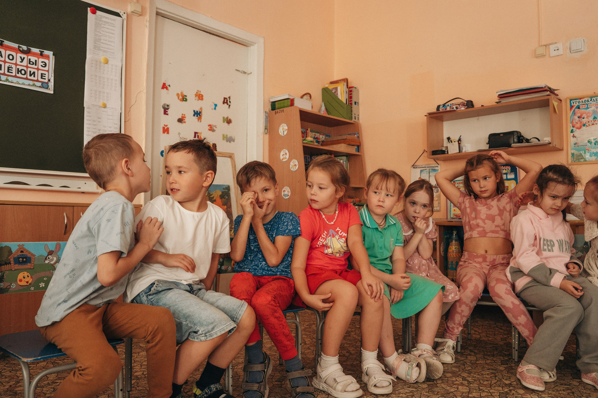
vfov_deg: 46.4
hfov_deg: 65.5
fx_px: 465
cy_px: 199
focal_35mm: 28
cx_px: 299
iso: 3200
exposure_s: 1/320
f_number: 4.5
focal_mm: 28
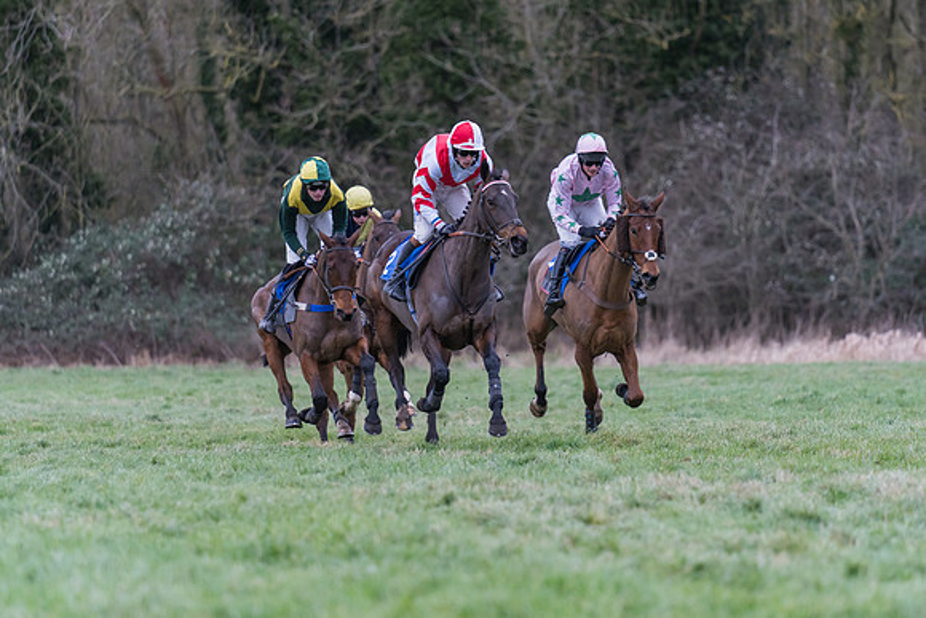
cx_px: 476
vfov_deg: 4.5
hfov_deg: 6.8
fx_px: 7831
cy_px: 235
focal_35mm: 304
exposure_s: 1/1000
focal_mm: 200
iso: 1000
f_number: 2.8
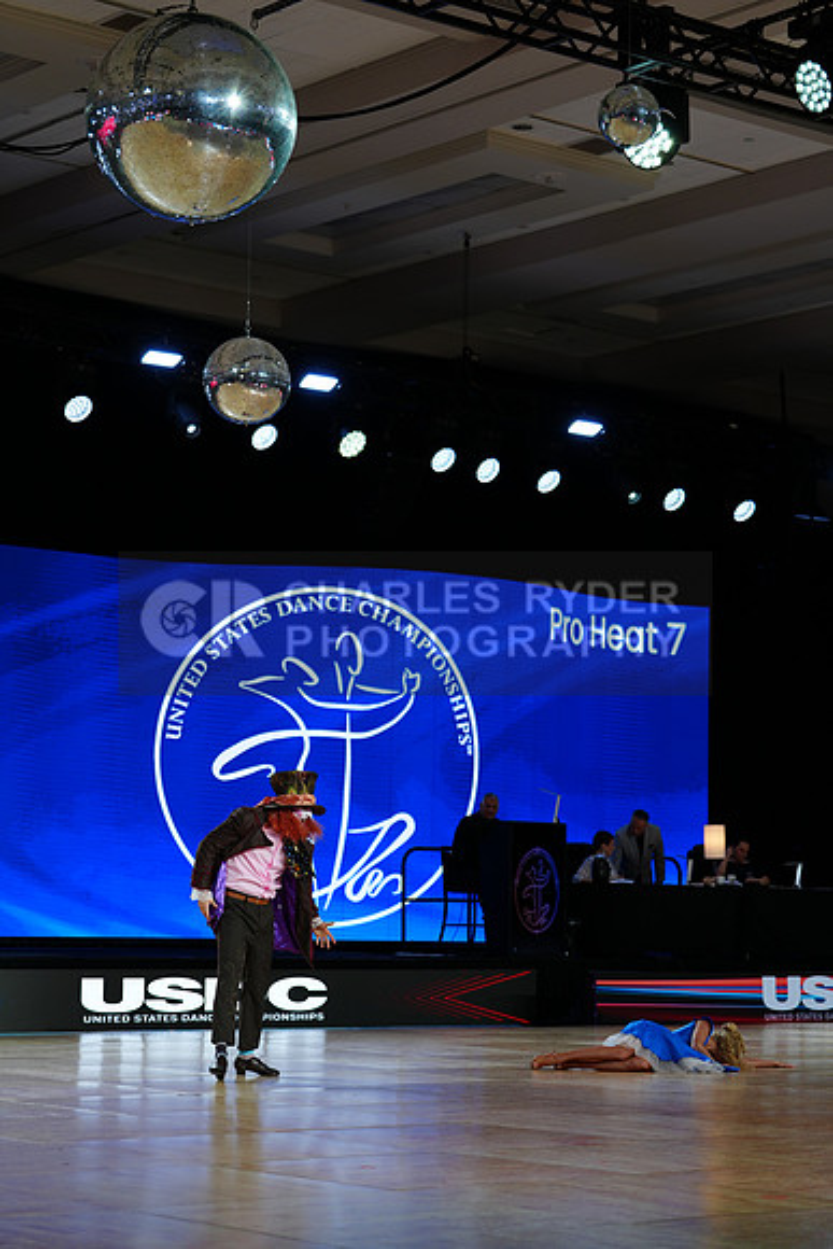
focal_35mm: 76
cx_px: 416
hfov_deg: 18.0
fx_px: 2636
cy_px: 624
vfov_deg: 26.6
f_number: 2.8
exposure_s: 1/400
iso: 250
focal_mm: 76
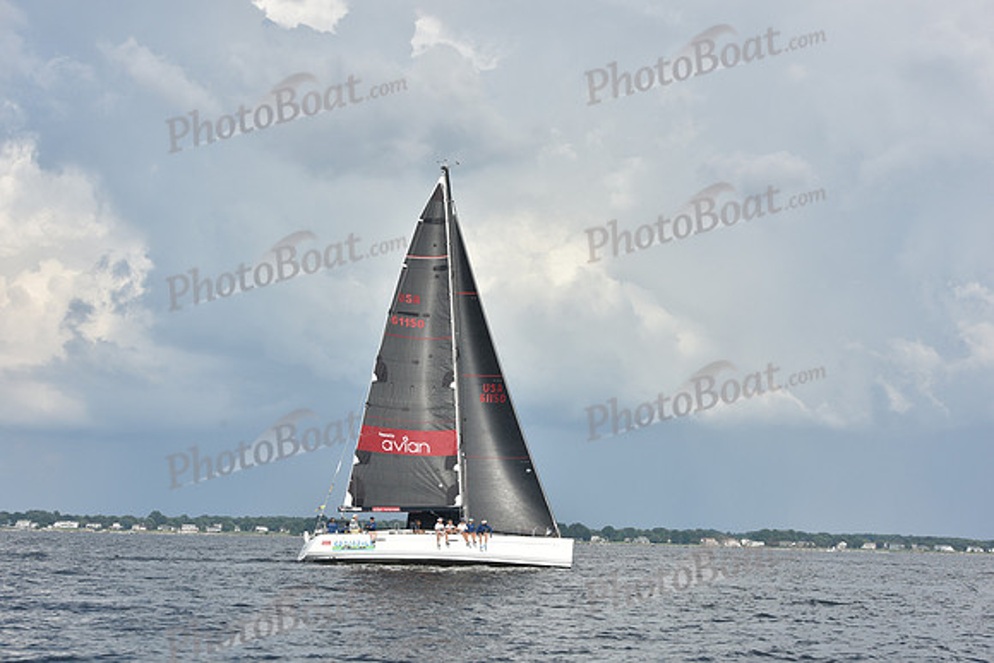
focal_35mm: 85
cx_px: 497
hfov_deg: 23.9
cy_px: 332
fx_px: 2347
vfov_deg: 16.1
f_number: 9
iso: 250
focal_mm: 85
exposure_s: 1/1250
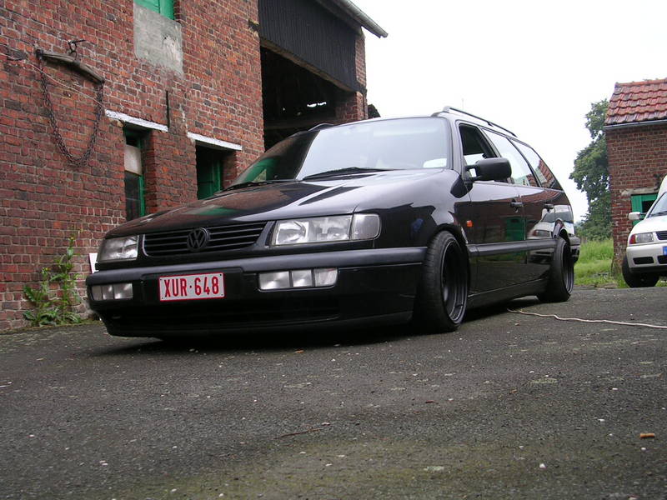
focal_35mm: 46
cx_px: 334
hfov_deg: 41.2
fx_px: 886
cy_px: 250
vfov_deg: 31.5
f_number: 3
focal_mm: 7.1
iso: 50
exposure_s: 1/398
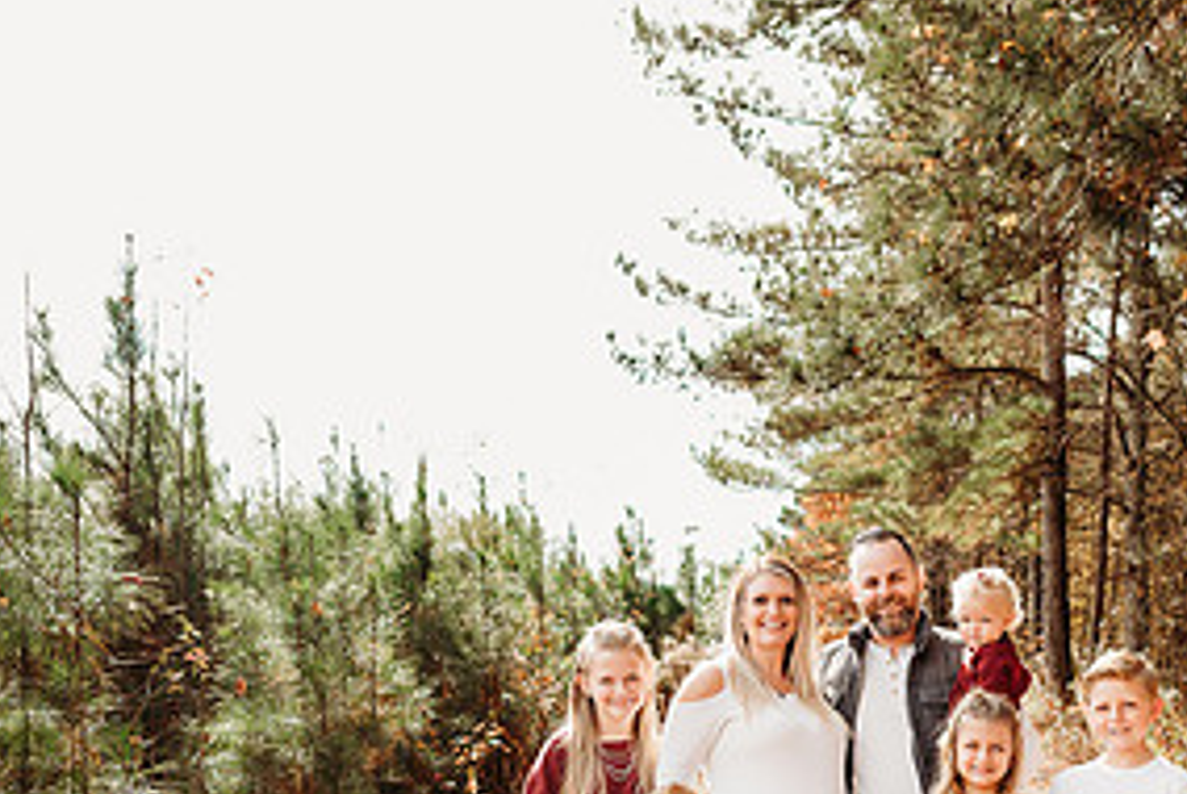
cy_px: 804
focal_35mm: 49
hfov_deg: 39.0
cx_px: 924
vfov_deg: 26.1
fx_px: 1617
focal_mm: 24
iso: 100
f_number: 2.8
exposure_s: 1/640
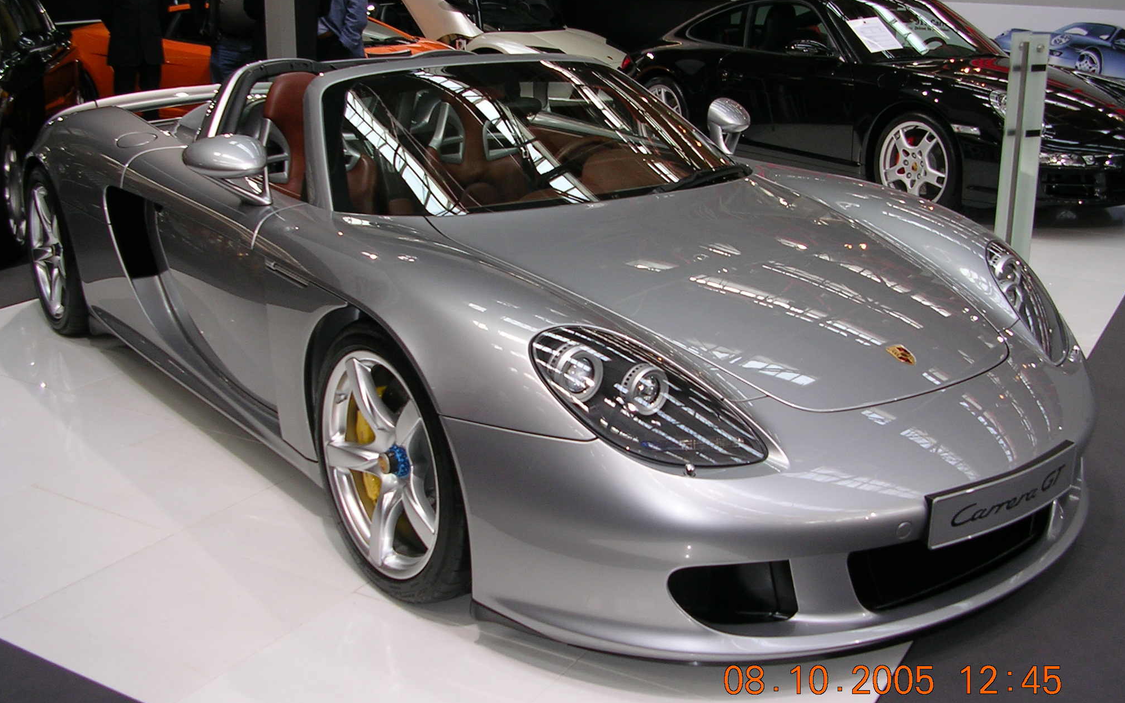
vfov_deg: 31.3
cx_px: 559
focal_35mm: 41
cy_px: 340
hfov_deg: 48.2
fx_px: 1257
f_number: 2.8
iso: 50
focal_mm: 5.8
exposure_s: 1/30
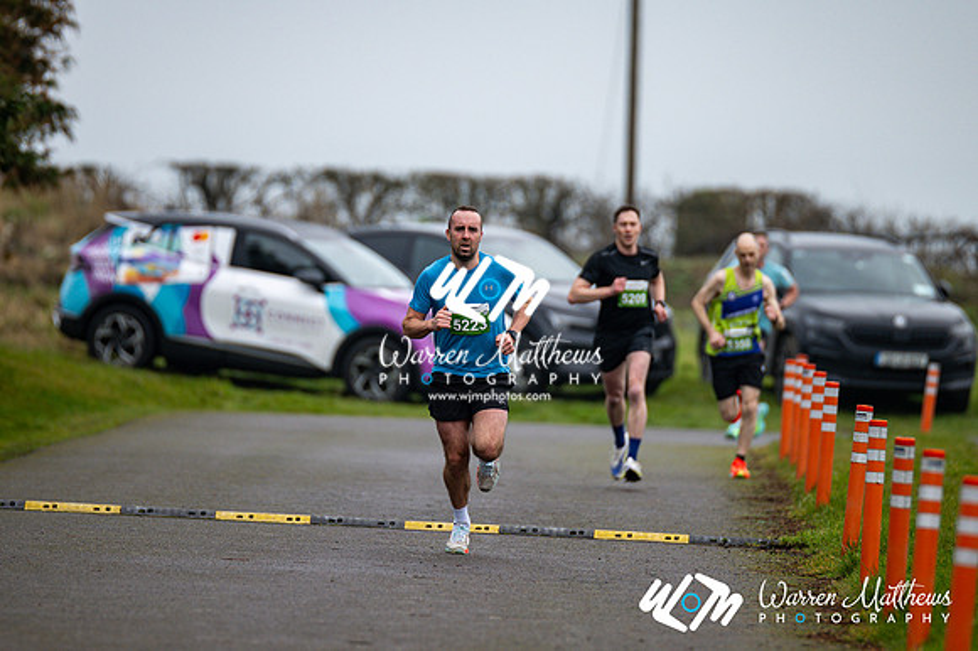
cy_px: 326
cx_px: 489
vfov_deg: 3.1
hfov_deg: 4.6
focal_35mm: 450
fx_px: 12218
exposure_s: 1/1600
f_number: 2.8
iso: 280
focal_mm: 300
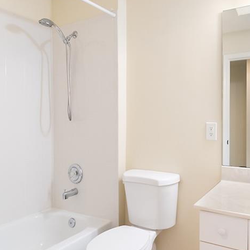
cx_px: 171
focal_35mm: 28
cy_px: 127
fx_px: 229
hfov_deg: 55.9
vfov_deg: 57.3
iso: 1250
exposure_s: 1/60
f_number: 4
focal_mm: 10
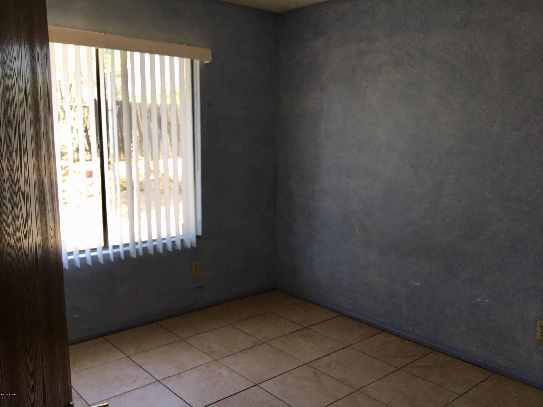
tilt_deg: -8.9
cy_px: 204
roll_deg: +0.2
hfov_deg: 58.4
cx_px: 272
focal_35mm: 31
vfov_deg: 45.4
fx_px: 486
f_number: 2.4
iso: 25
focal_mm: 3.3
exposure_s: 1/60
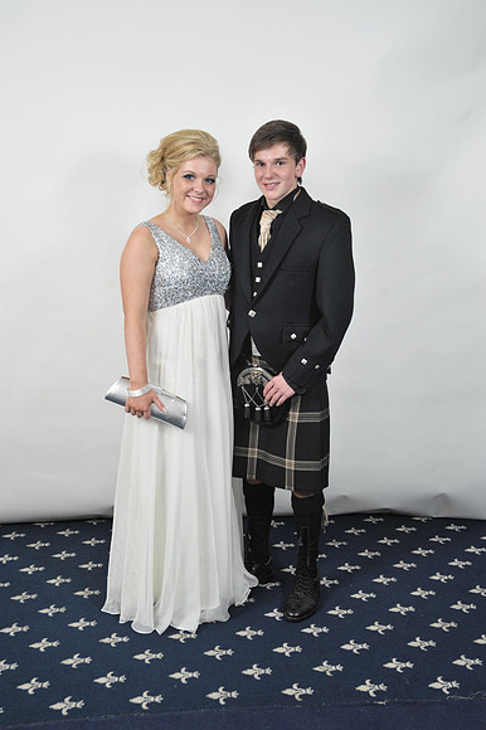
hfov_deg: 31.9
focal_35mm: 42
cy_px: 365
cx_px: 243
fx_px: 851
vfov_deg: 46.4
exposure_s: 1/160
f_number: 7.1
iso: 1000
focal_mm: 42
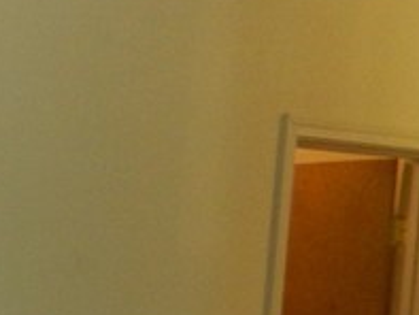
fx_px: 1575
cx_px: -455
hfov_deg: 12.9
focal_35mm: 130
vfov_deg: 10.4
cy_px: 649
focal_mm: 4.5
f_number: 3.1
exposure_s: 1/30
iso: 160
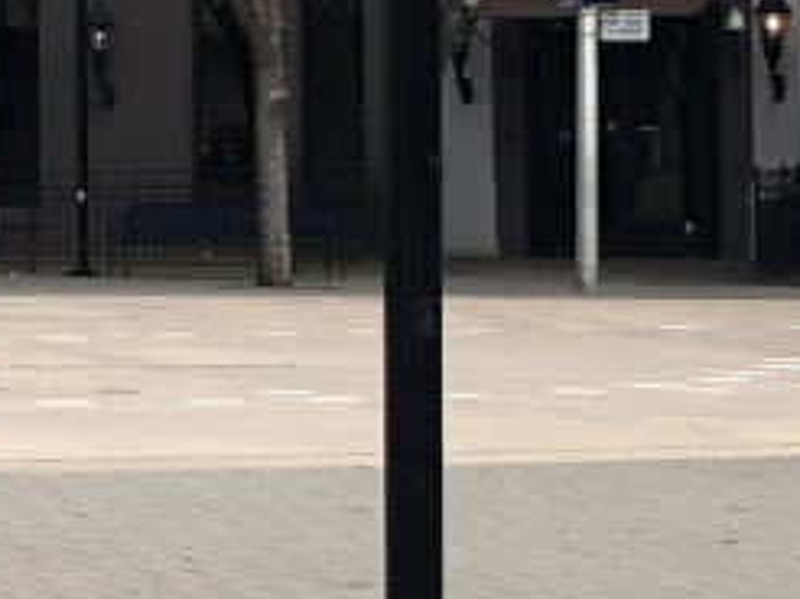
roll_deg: -0.2
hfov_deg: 10.9
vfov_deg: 9.0
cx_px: -823
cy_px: 143
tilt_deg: +1.1
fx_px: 3786
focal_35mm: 164
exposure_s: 1/889
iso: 20
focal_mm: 4
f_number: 1.8
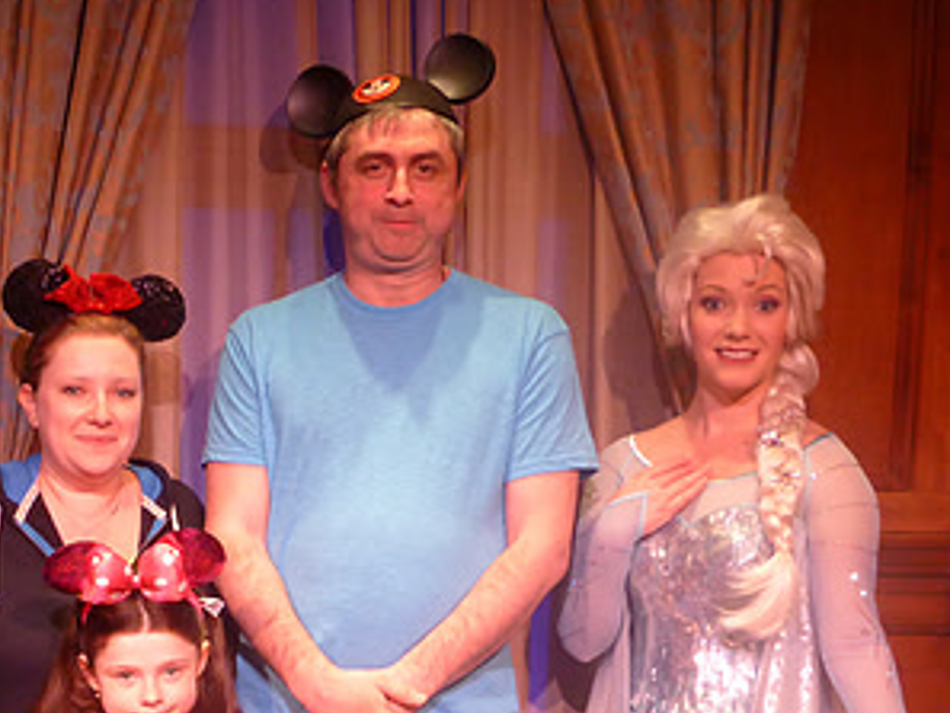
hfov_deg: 24.7
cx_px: 227
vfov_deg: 18.5
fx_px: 2141
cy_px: 673
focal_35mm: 78
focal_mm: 6.9
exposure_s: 1/20
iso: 400
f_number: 3.9
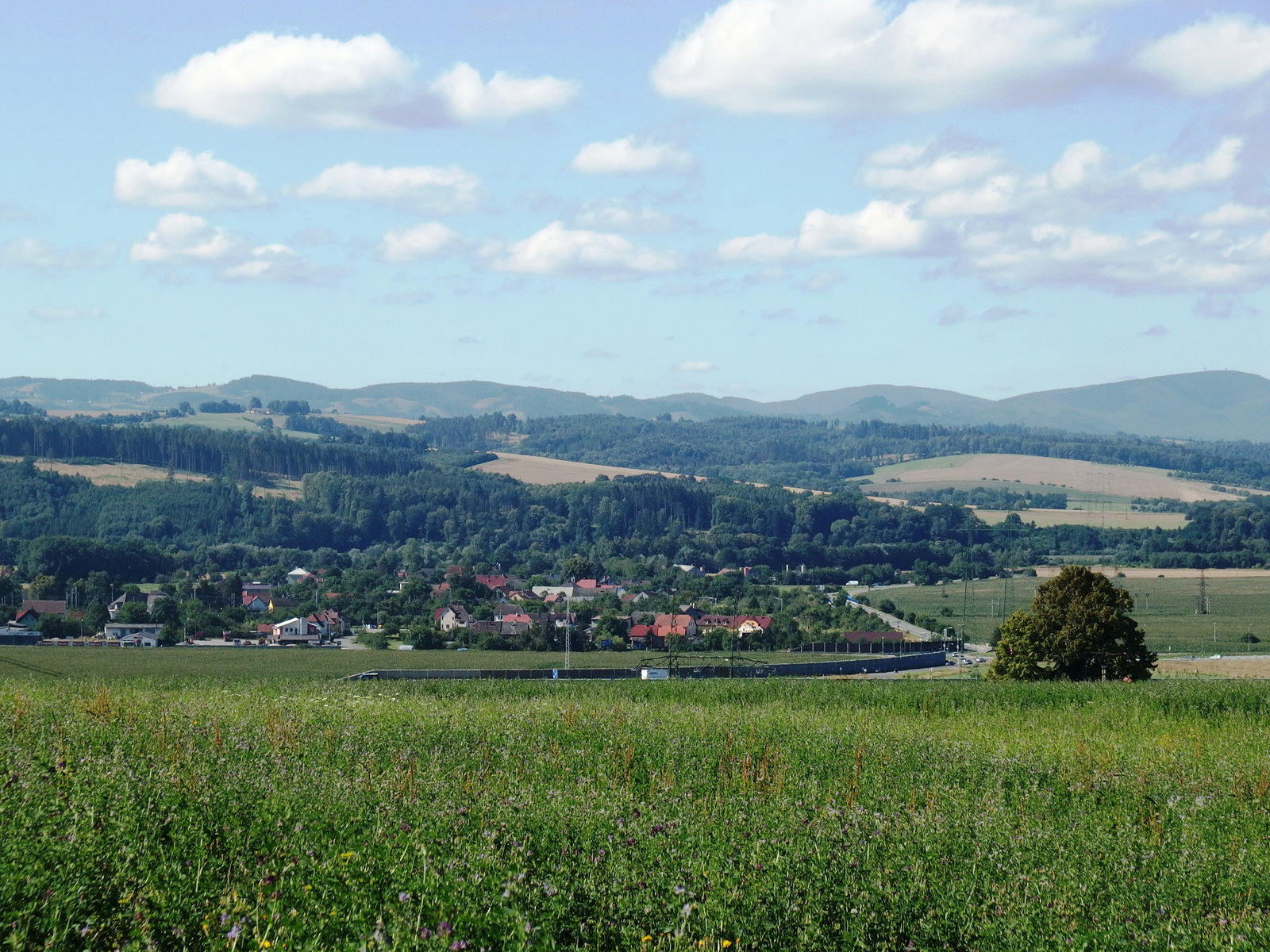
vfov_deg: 15.2
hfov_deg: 20.2
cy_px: 476
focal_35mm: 97
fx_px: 3559
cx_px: 635
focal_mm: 17.3
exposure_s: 1/800
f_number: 5
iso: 100
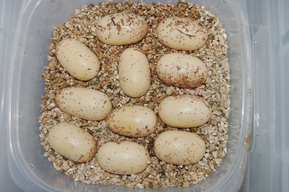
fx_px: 337
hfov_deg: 46.4
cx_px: 144
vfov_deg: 31.8
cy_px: 96
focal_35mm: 42
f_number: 4.2
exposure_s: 1/60
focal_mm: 28
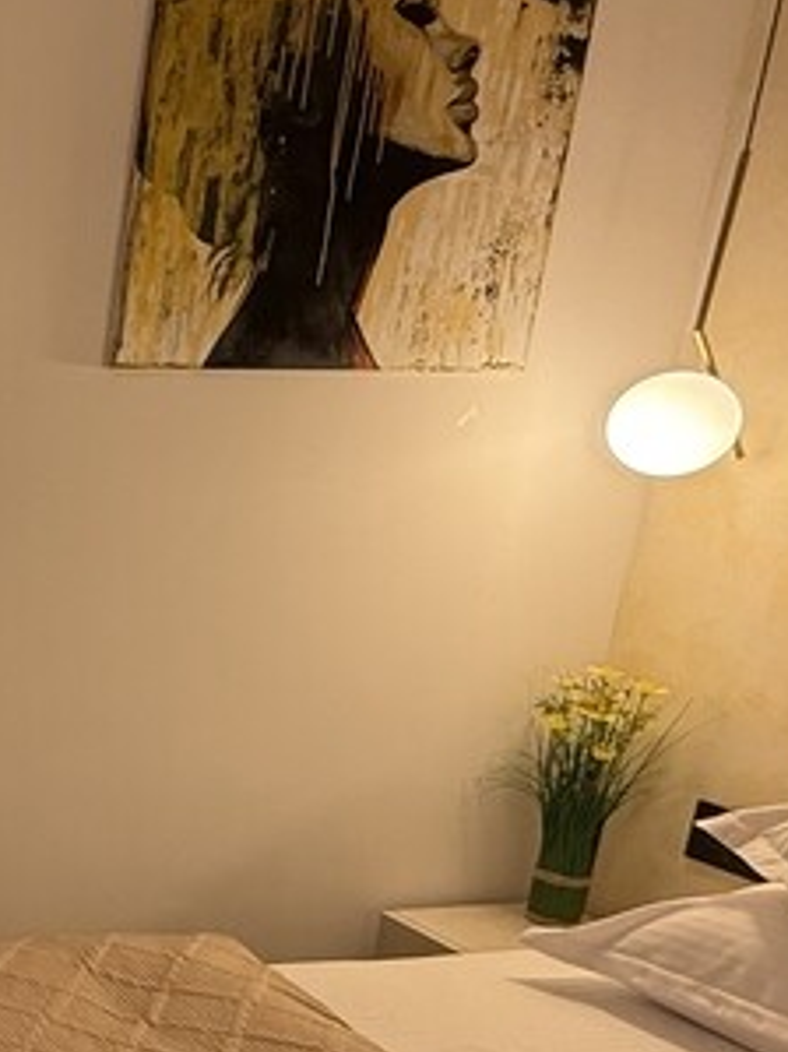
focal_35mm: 48
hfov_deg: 21.6
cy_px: 693
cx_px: -573
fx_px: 1458
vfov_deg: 39.3
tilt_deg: -14.3
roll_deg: -0.7
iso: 200
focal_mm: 2.22
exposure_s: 1/100
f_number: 2.2
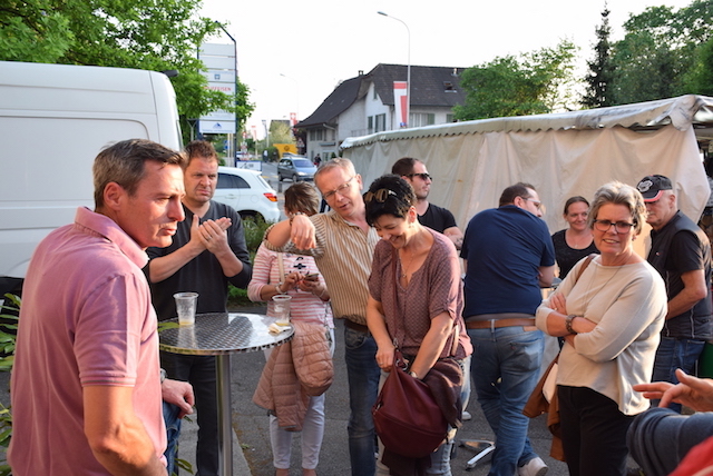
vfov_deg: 34.3
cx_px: 356
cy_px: 238
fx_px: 773
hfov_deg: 49.5
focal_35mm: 39
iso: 400
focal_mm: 26
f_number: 6.3
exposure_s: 1/160
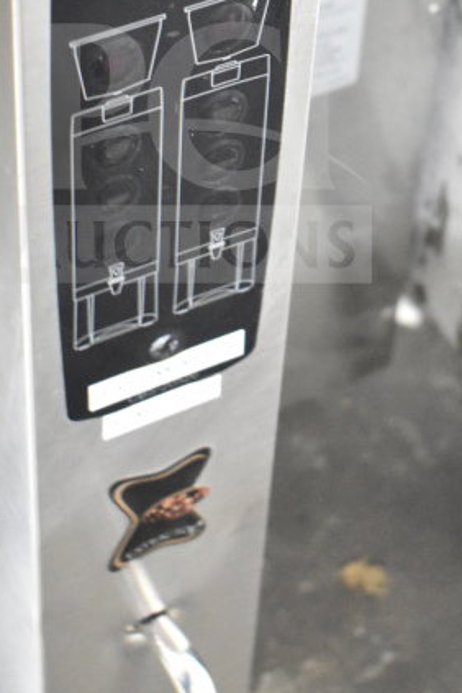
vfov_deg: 21.4
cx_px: 187
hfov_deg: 14.5
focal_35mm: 94
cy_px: 153
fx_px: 1811
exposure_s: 1/50
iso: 7200
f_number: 4.2
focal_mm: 29
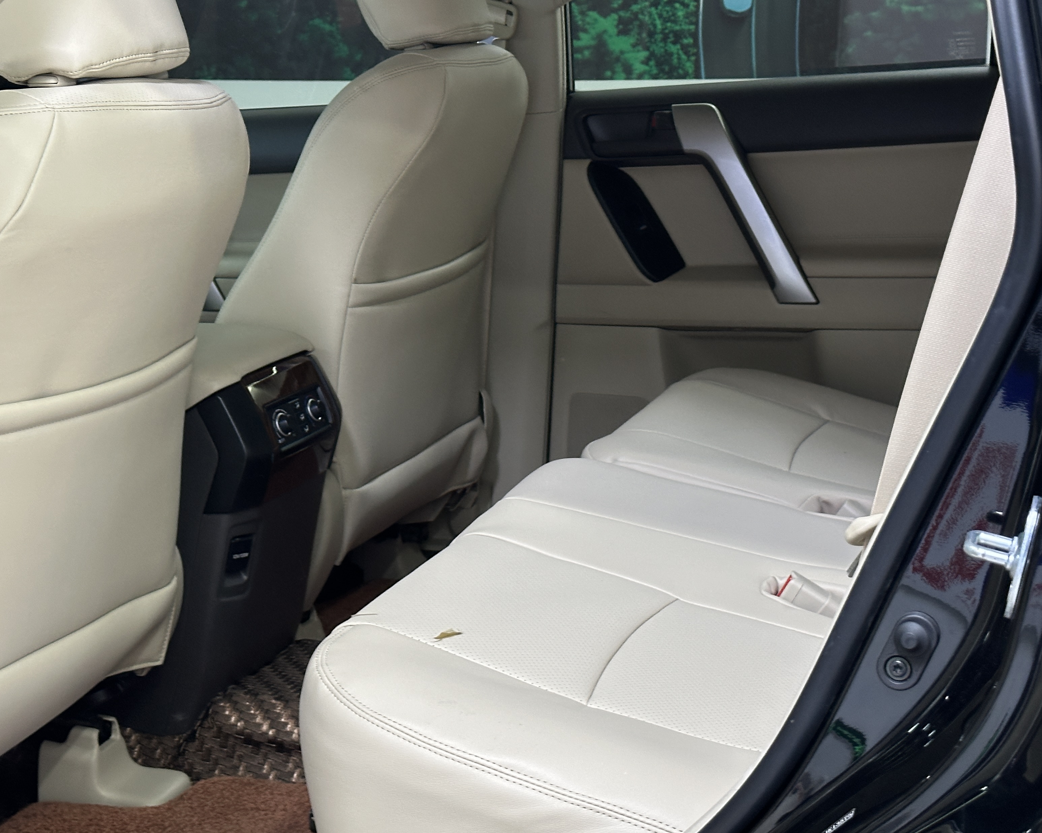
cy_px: 336
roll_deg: +1.4
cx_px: 496
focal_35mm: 61
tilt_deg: -9.1
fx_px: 1881
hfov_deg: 31.0
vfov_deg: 24.9
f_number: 1.78
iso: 200
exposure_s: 1/50
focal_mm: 6.86
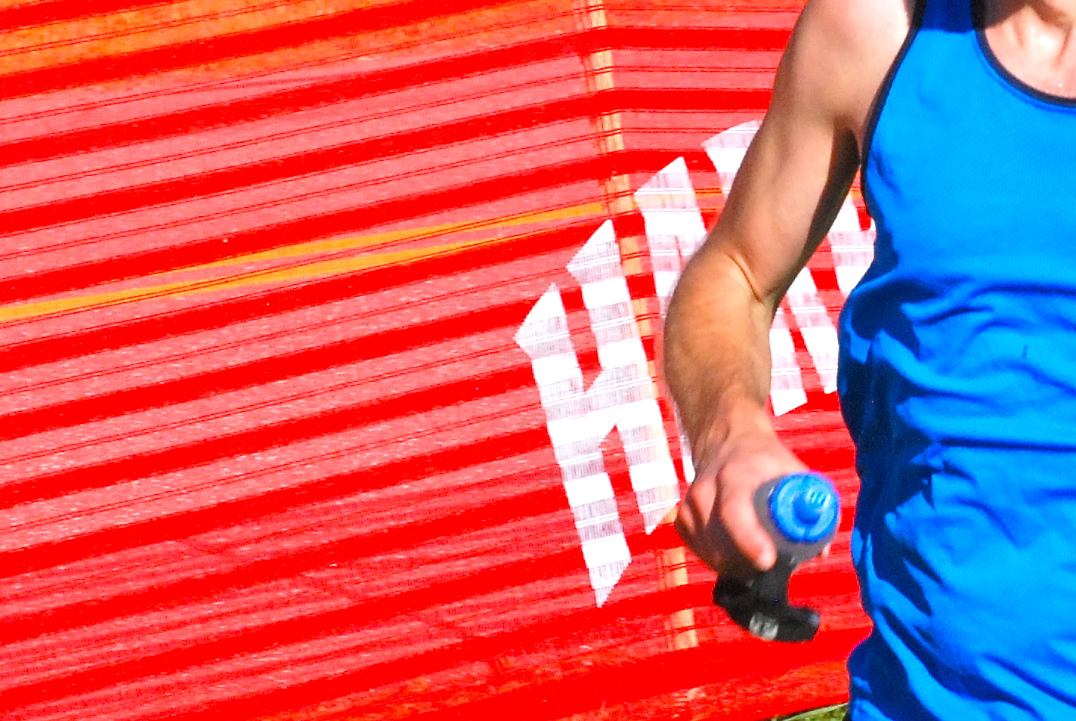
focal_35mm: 260
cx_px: 947
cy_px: 113
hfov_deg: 7.9
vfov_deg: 5.3
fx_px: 7782
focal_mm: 86
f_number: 13
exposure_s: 1/500
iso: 500
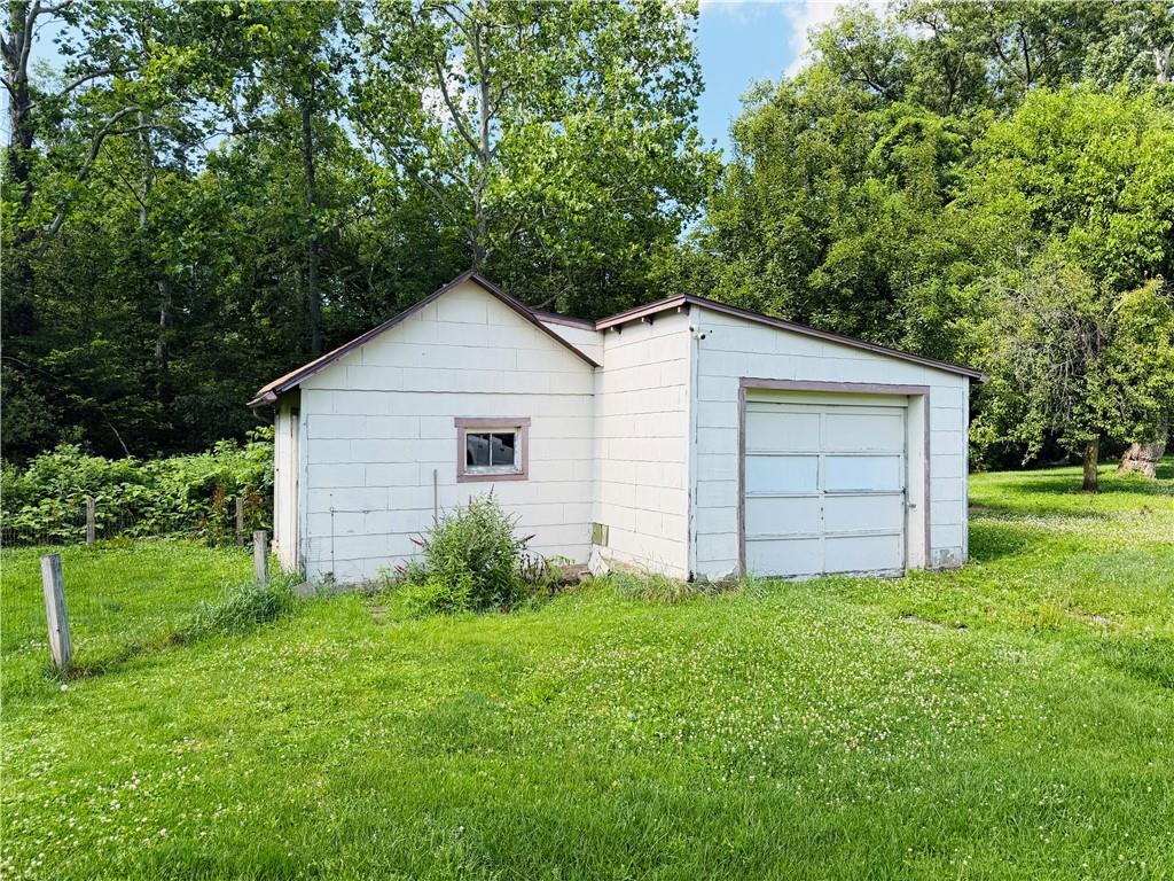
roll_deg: -0.5
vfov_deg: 56.8
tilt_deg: -0.6
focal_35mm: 24
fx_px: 814
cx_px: 587
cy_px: 440
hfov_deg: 71.6
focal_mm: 6.76
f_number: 1.78
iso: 80
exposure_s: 1/1271
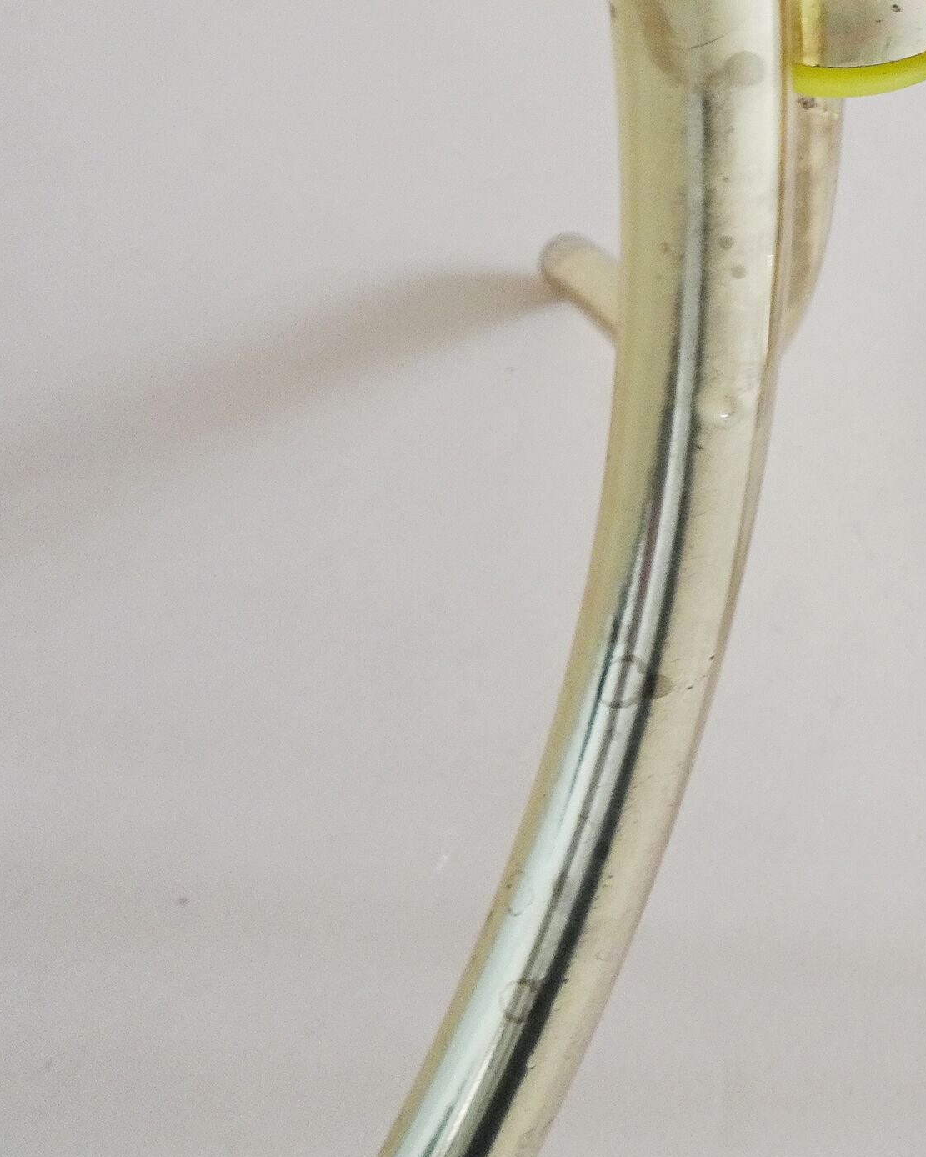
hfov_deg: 29.8
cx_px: 1042
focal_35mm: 45
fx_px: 1541
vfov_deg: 40.5
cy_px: 353
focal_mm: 4.1
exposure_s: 1/30
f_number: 3.5
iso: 125
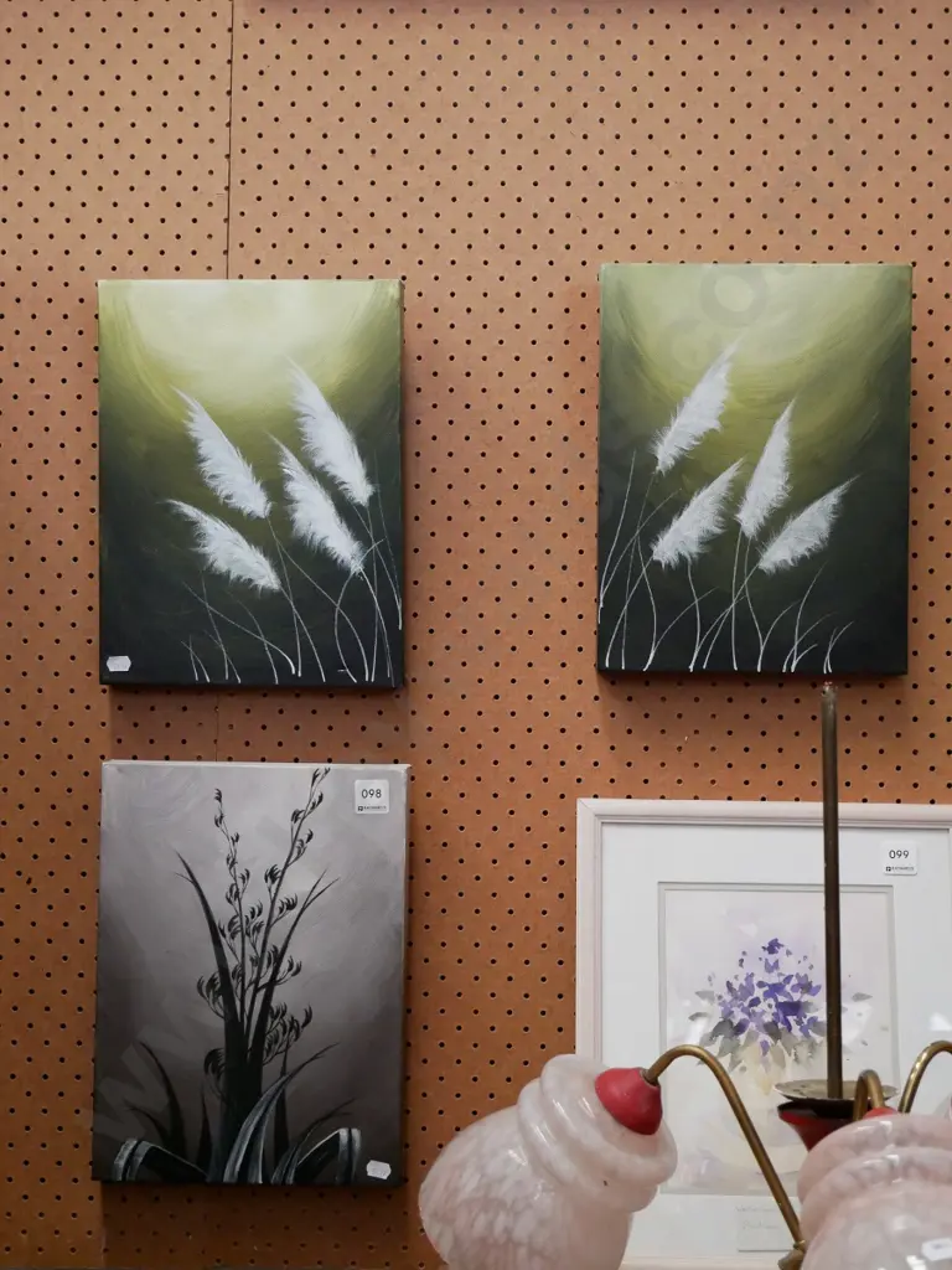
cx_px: 476
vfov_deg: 35.5
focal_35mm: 54
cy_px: 635
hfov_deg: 27.0
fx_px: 1980
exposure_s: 1/60
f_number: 4.6
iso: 3200
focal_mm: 27
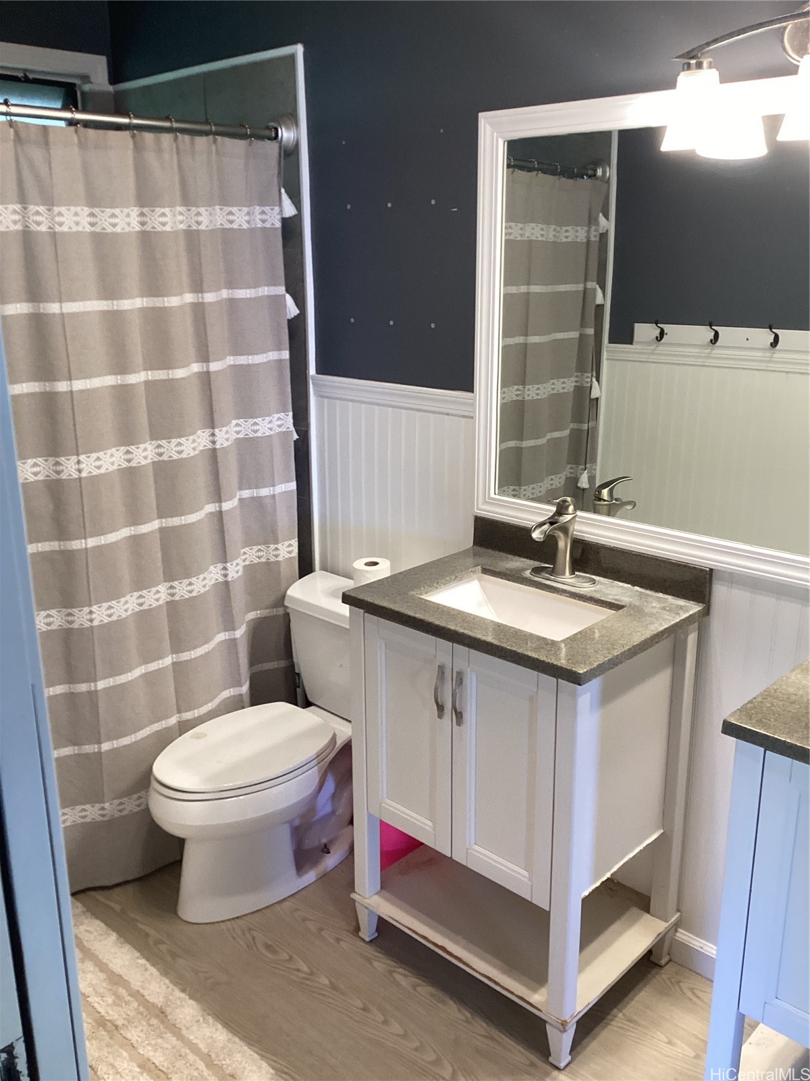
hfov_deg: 45.4
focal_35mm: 31
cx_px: 405
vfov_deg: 58.4
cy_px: 540
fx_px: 967
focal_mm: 3.3
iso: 125
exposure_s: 1/60
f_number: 2.4
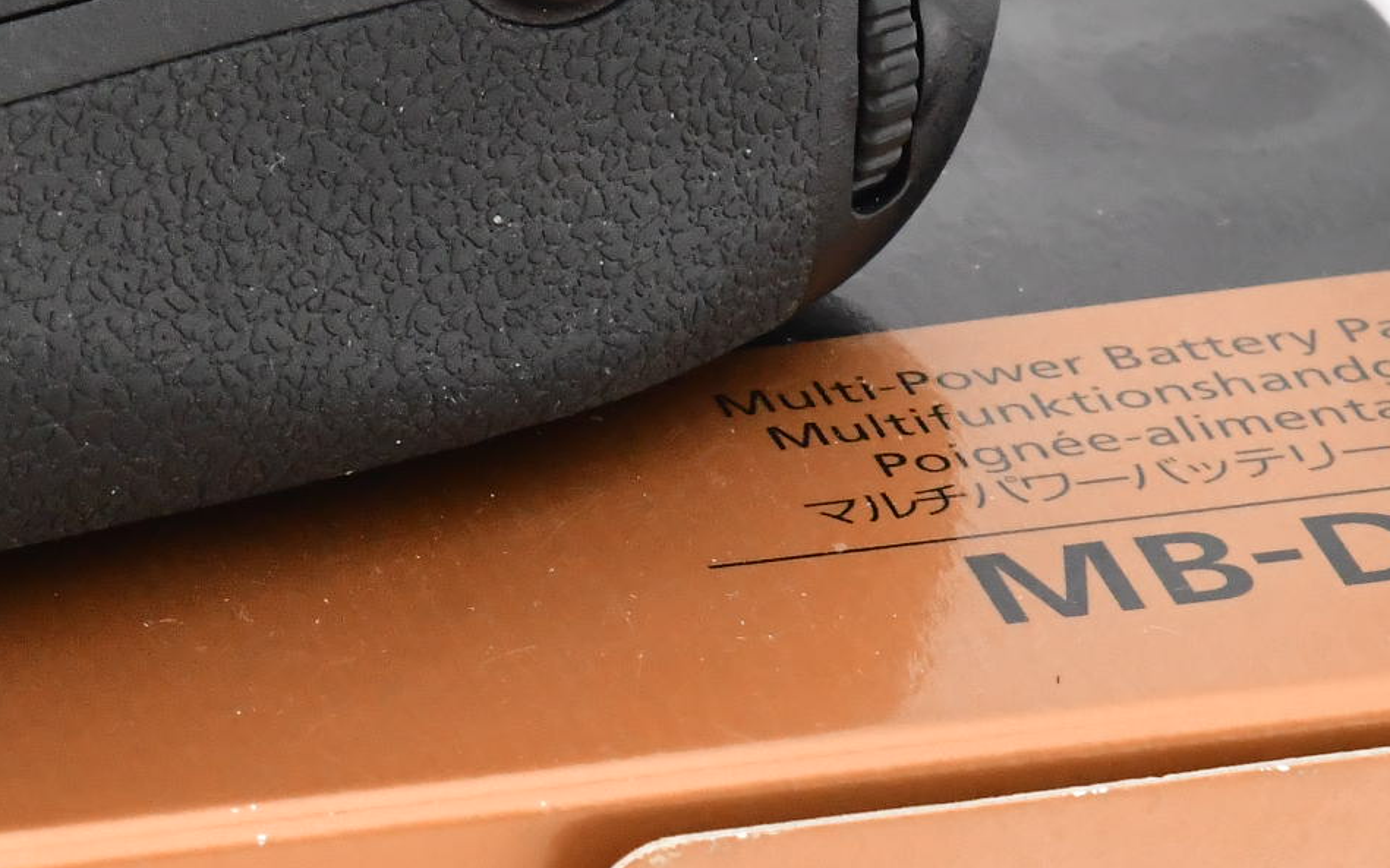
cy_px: 906
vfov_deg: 3.2
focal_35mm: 408
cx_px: 207
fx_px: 15455
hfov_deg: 5.1
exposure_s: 1/200
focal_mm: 92
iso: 2500
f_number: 11
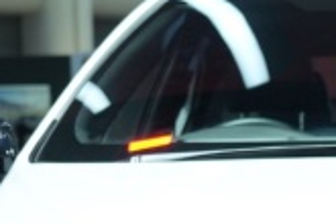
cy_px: 371
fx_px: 1951
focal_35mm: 209
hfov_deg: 9.7
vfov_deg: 6.5
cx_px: 438
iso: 1000
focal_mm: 46
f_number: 4
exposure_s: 1/125
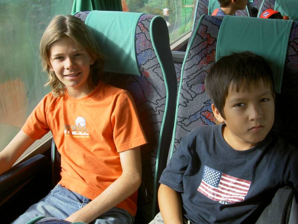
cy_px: 112
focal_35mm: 39
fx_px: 336
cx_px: 149
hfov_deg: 47.9
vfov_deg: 36.8
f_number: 4.7
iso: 100
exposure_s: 1/125
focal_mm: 8
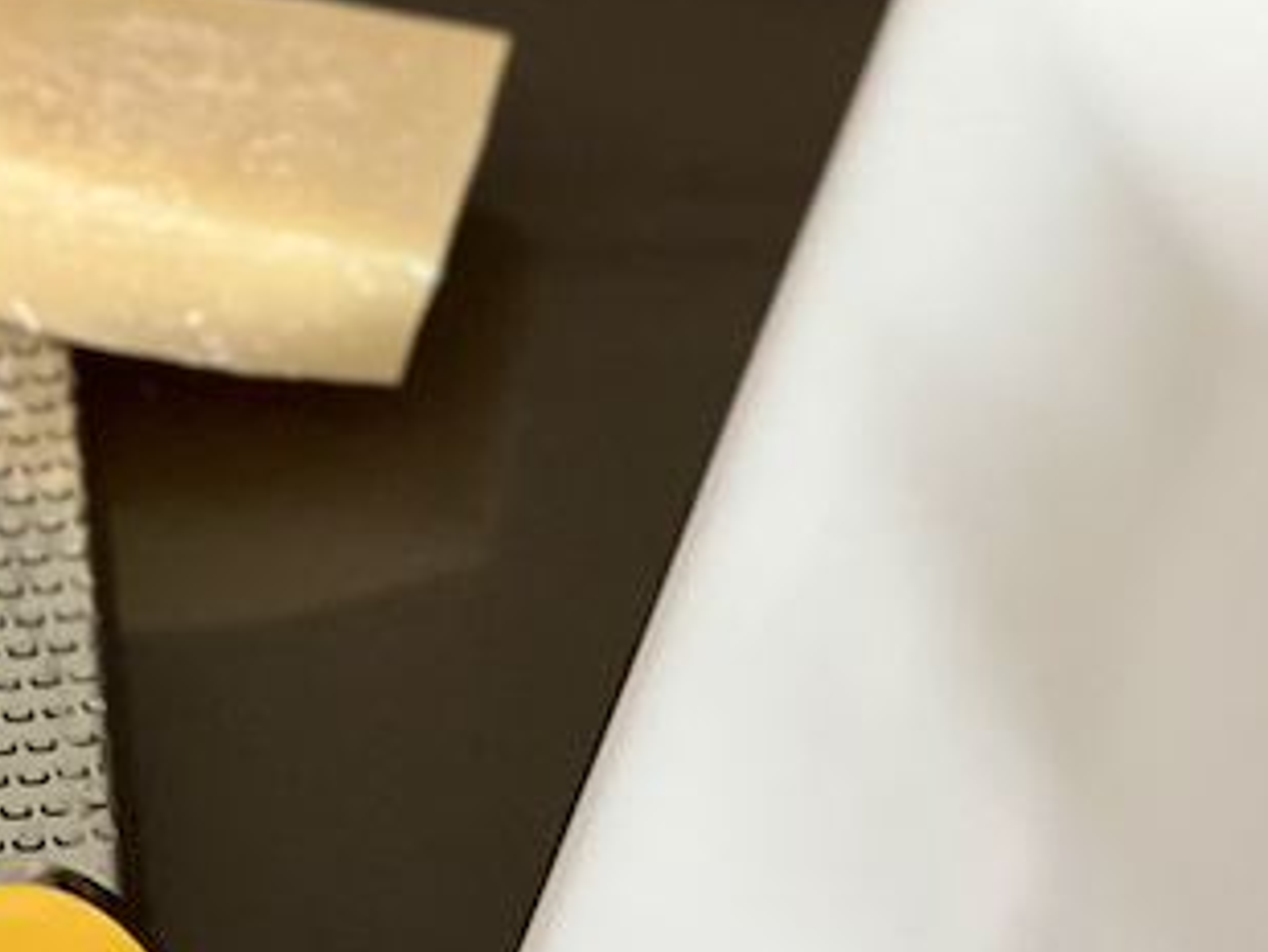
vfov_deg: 6.0
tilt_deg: -46.4
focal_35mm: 249
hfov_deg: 7.9
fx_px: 9125
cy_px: 234
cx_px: 1535
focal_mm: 9
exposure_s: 1/40
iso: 200
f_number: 2.8
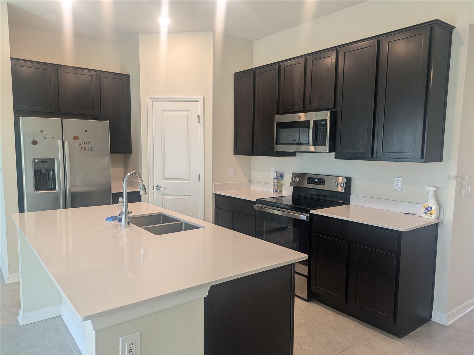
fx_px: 342
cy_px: 178
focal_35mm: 25
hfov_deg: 69.4
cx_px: 237
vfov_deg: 54.9
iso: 95
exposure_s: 1/60
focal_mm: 5.43
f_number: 1.89
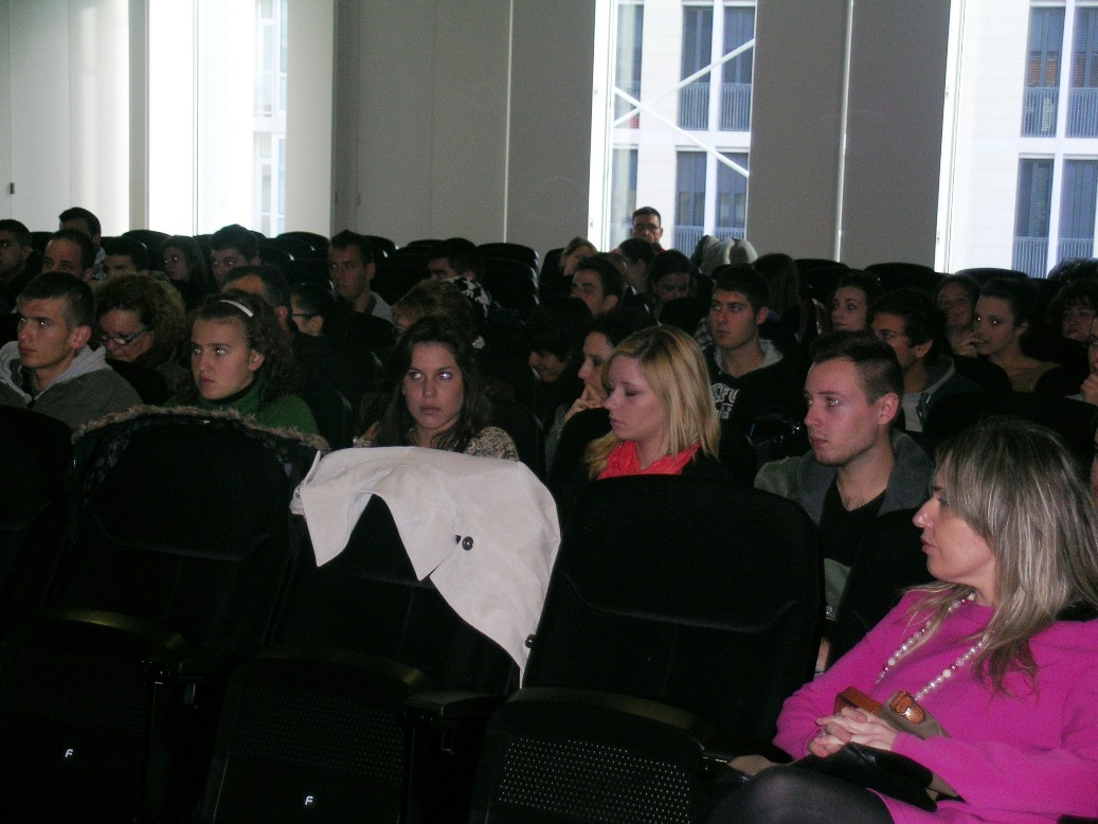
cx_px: 549
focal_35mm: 70
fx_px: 2221
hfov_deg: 27.8
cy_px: 412
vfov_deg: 21.0
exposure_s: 1/121
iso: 108
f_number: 3.9
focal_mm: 14.5
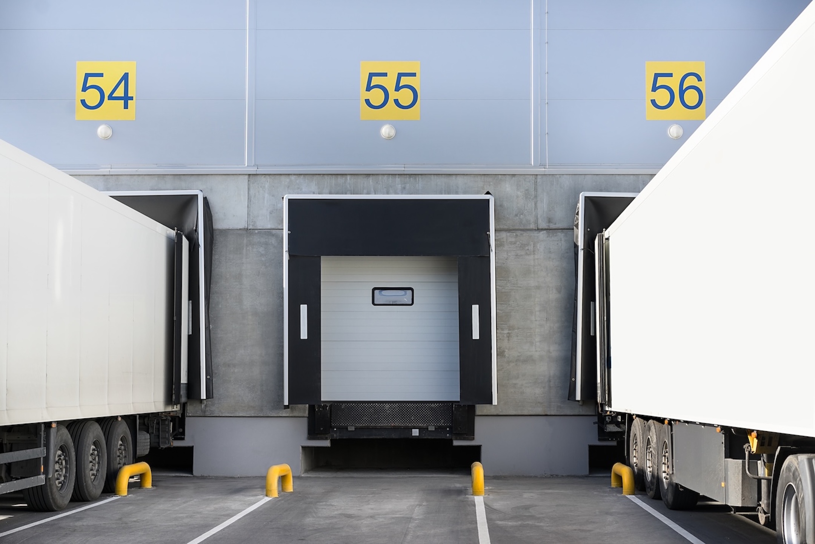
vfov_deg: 24.6
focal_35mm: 55
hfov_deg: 36.2
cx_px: 408
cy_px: 272
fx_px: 1245
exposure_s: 1/1250
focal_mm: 55
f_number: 5.6
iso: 320
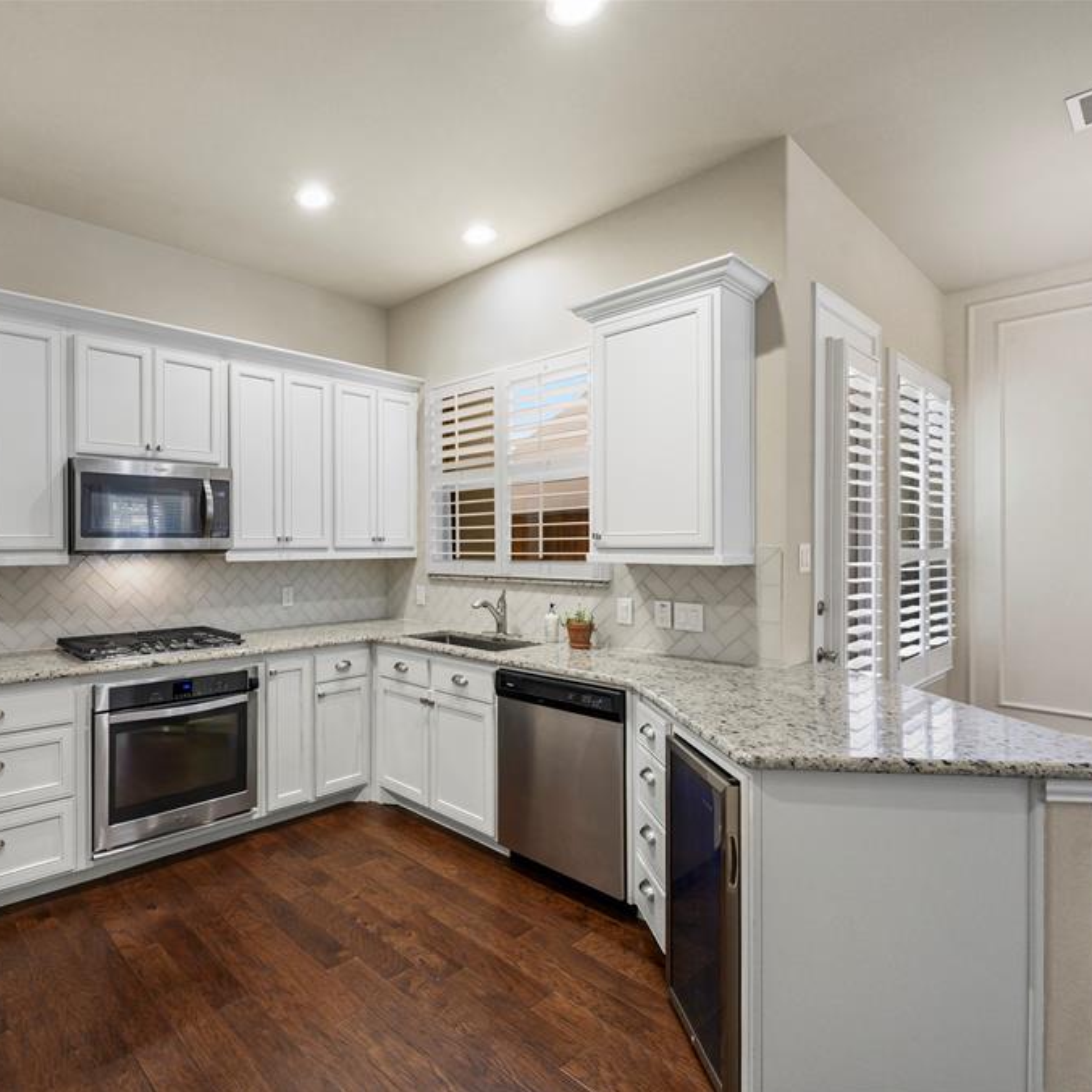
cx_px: 365
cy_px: 548
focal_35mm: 18
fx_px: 642
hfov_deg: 78.1
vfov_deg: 80.7
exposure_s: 1/8
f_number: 8
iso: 1250
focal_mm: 14
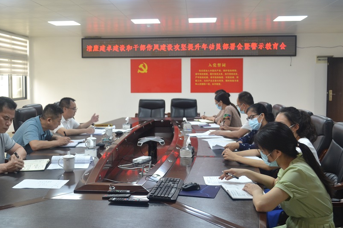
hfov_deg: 47.3
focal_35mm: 41
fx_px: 390
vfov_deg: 32.5
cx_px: 152
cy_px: 95
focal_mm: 22
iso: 400
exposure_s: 1/60
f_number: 4
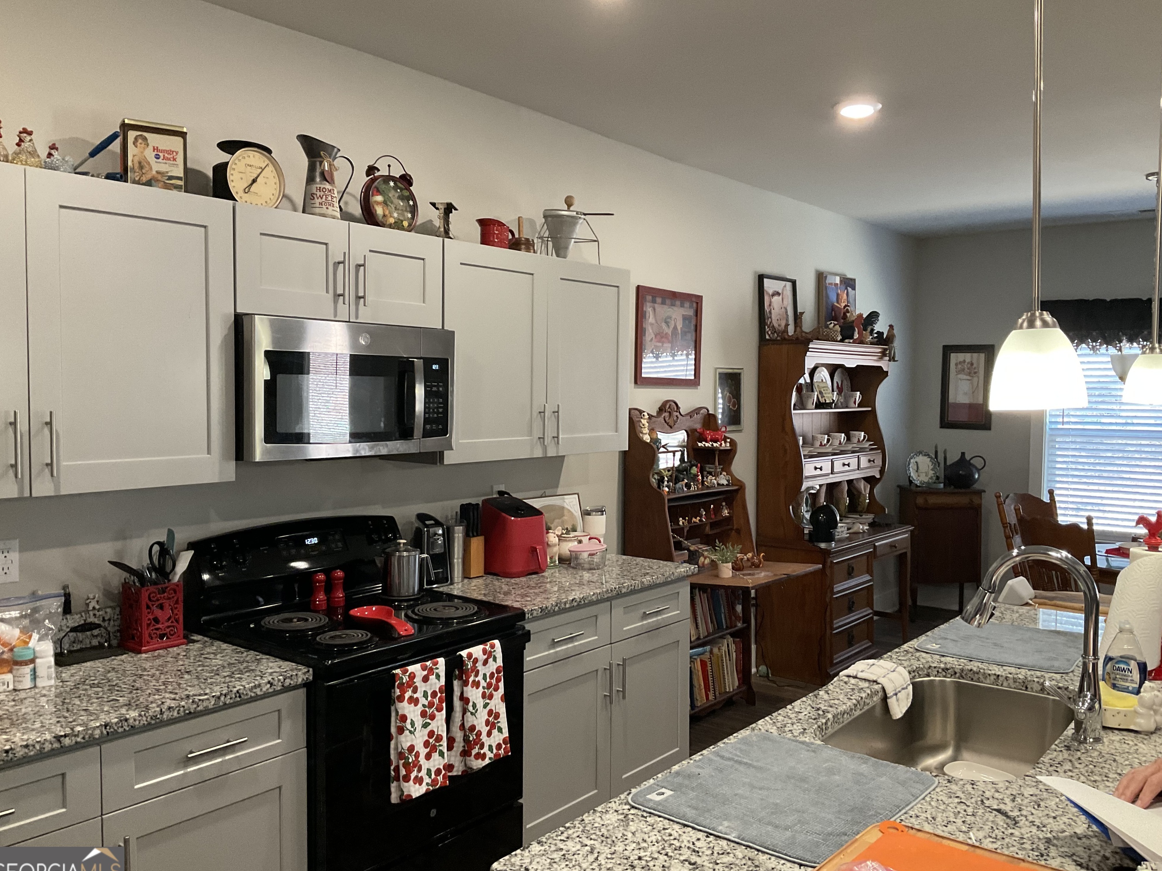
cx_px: 590
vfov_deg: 46.8
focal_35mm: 30
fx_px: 1007
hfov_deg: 60.0
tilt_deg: -1.0
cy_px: 441
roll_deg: -0.6
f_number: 1.8
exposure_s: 1/60
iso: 160
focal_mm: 3
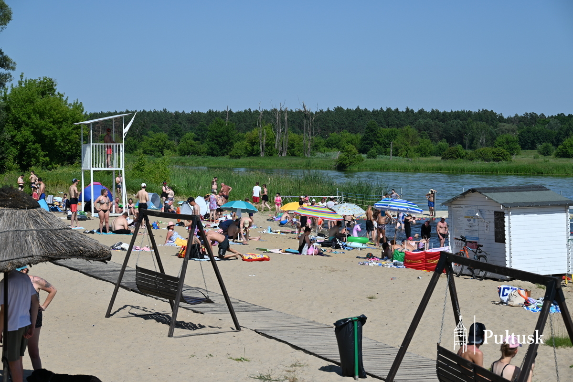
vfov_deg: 17.7
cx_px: 286
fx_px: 1225
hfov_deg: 26.3
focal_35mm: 77
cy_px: 191
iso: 100
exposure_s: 1/500
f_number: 8
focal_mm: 77
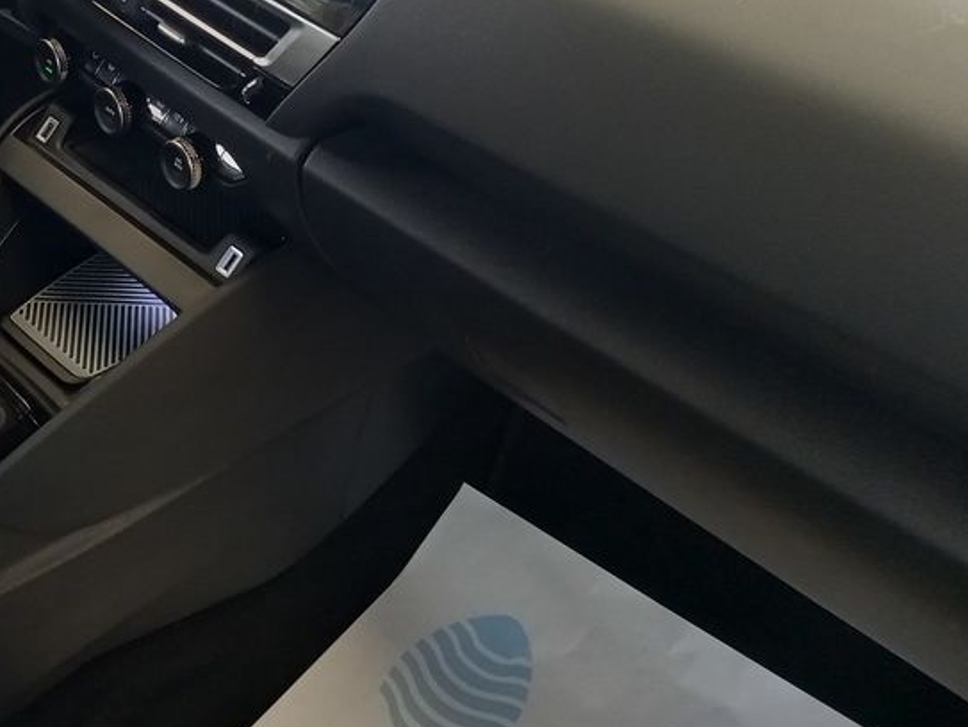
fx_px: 1287
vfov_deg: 31.0
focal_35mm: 46
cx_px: 144
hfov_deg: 39.0
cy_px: 178
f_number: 2
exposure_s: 1/24
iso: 400
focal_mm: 4.6
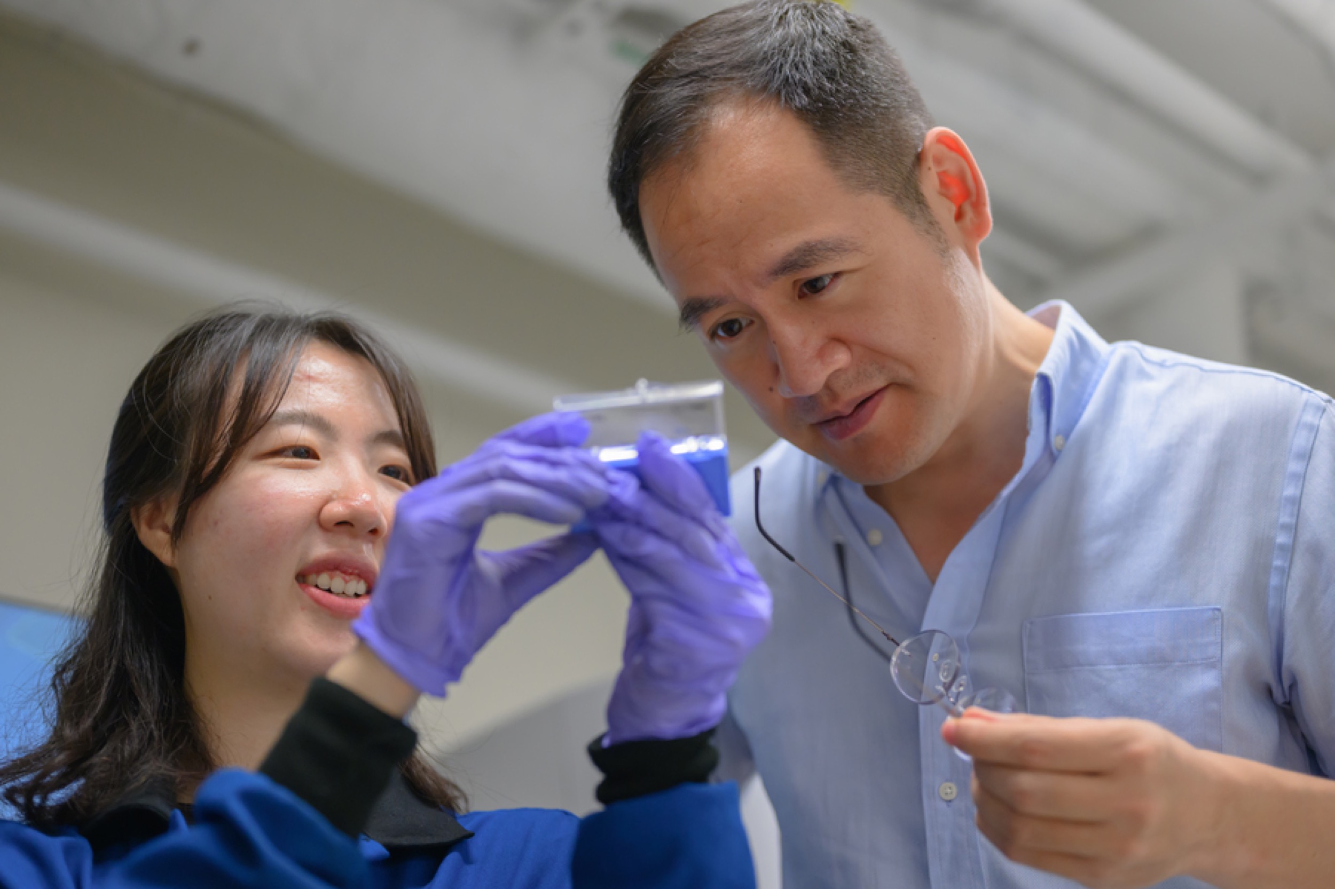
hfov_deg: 39.6
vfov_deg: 27.0
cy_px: 444
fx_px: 1854
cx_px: 668
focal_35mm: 50
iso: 2000
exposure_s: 1/500
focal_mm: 50
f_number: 2.2
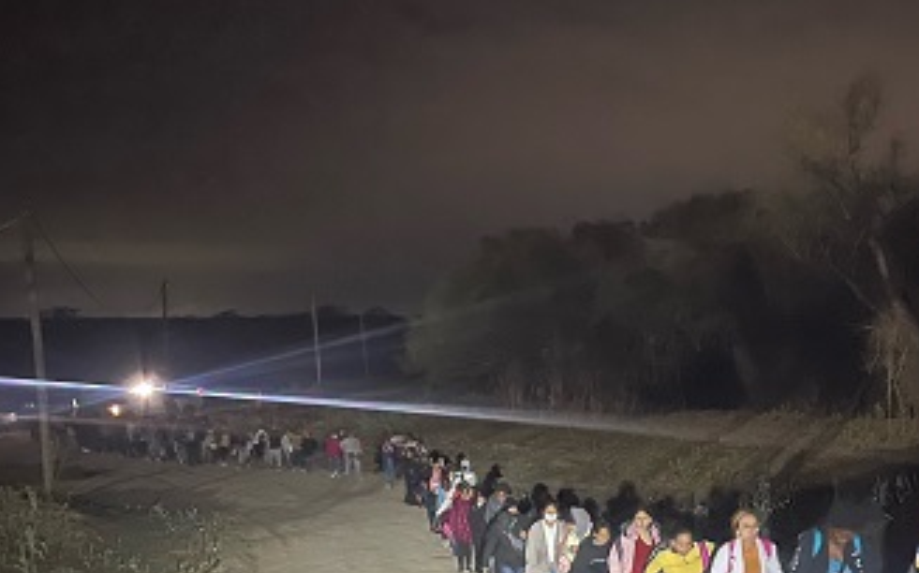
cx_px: 691
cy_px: 374
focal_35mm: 54
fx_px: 1352
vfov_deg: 23.9
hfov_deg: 36.6
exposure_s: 1/24
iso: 1250
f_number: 1.6
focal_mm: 4.2
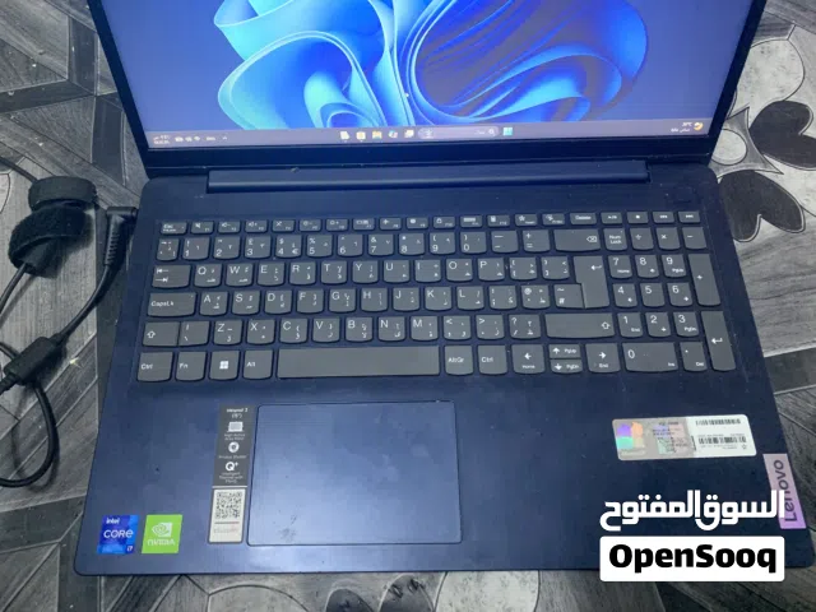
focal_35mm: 26
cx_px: 408
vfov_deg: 53.1
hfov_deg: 67.3
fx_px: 613
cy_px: 306
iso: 320
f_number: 1.8
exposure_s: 1/50
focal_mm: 4.25
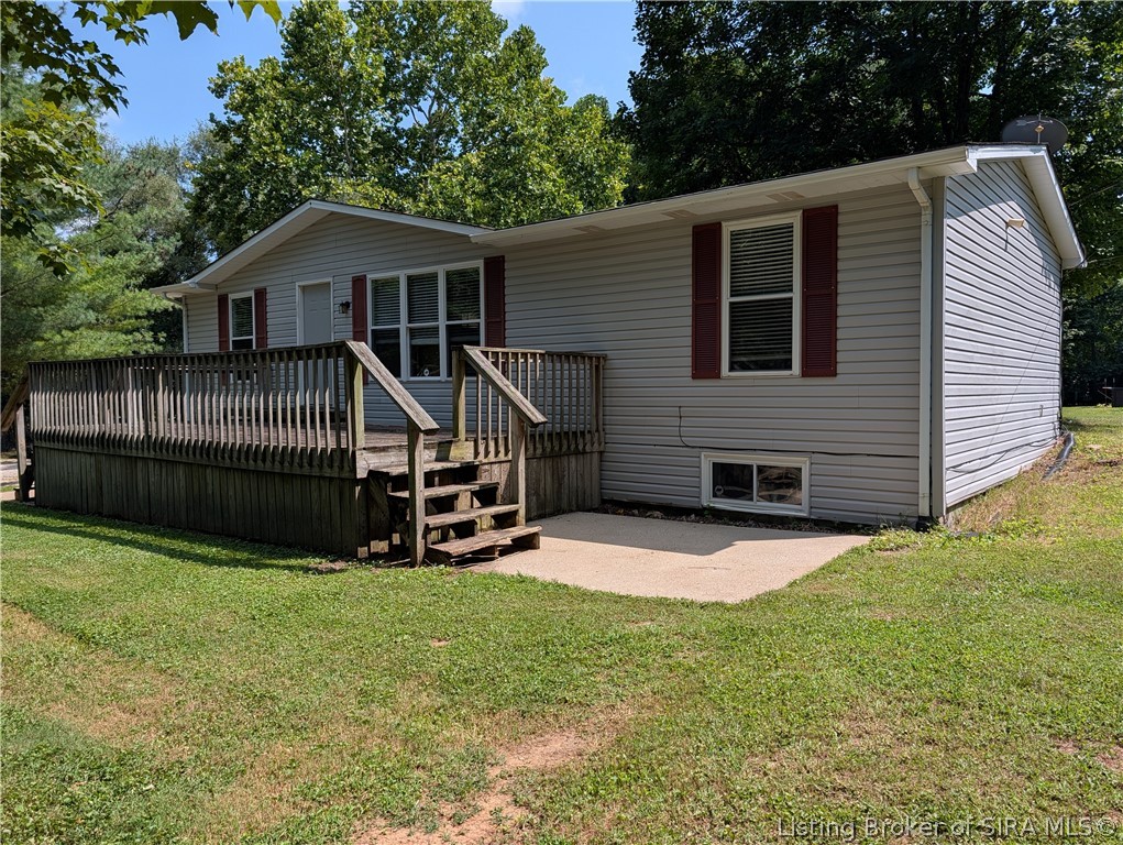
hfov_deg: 71.5
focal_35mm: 24
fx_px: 779
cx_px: 562
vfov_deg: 56.9
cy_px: 422
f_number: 1.68
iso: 21
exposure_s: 1/1081
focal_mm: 6.9
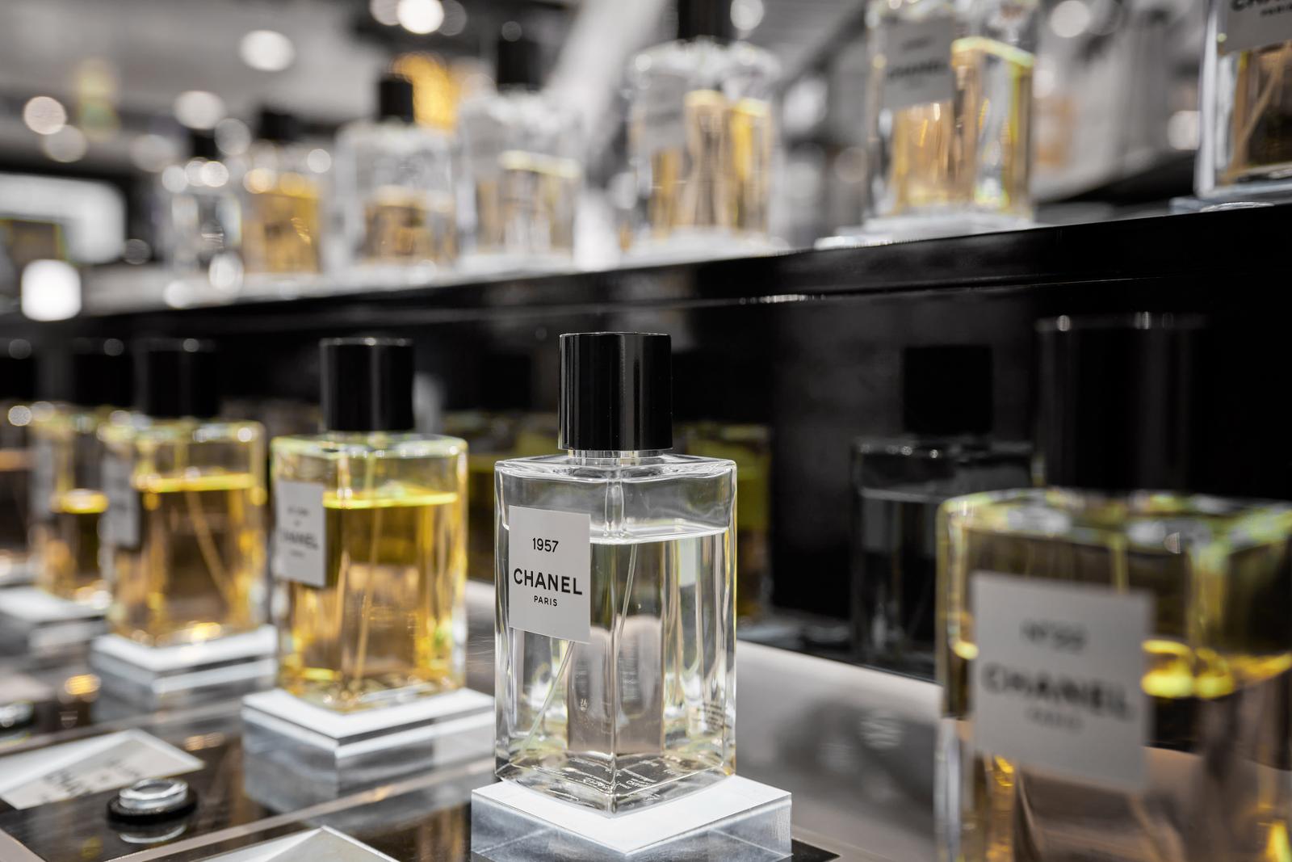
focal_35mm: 35
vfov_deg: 37.9
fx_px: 1256
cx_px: 646
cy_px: 431
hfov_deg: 54.4
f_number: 2.8
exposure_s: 1/160
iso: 200
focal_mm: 35
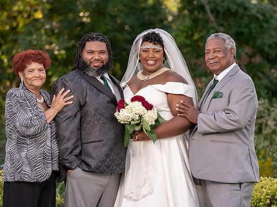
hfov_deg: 9.0
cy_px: 102
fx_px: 1760
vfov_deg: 6.8
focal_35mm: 220
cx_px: 147
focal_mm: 198
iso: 100
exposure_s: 1/250
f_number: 4
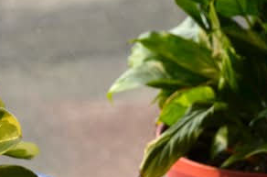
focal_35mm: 256
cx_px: 262
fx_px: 1895
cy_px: 192
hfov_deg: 8.0
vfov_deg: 5.3
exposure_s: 1/160
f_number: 6.3
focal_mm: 75
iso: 200
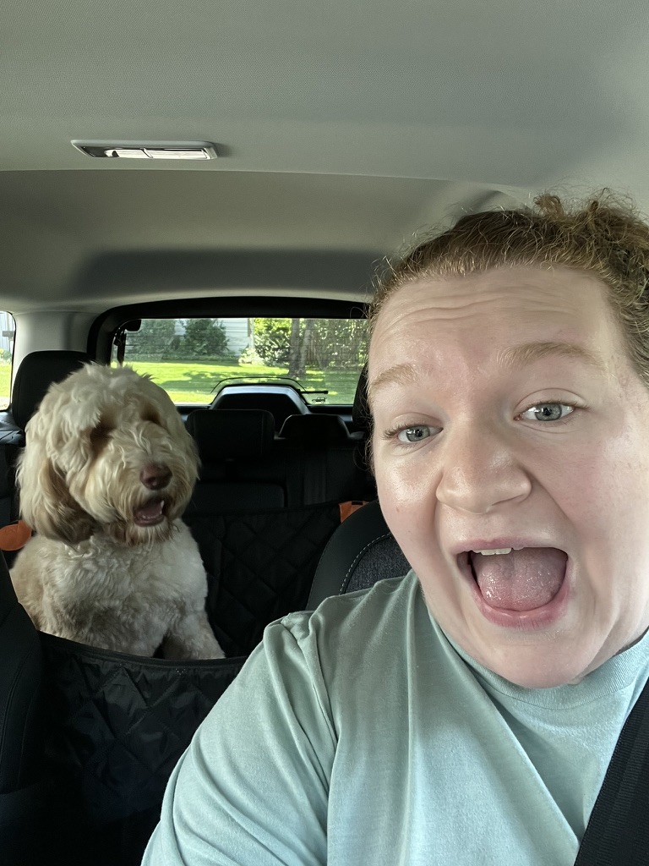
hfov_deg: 46.8
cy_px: 433
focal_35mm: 30
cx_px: 324
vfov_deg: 60.0
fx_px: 750
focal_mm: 2.71
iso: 125
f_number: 2.2
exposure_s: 1/60
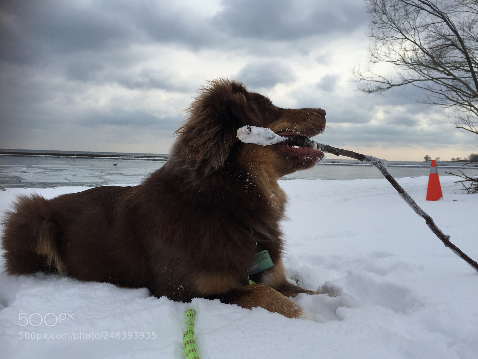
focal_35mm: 29
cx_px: 239
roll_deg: -1.4
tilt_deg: -3.7
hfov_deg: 61.7
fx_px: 400
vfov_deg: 48.2
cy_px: 180
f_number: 2.2
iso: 32
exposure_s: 1/2639
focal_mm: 4.15
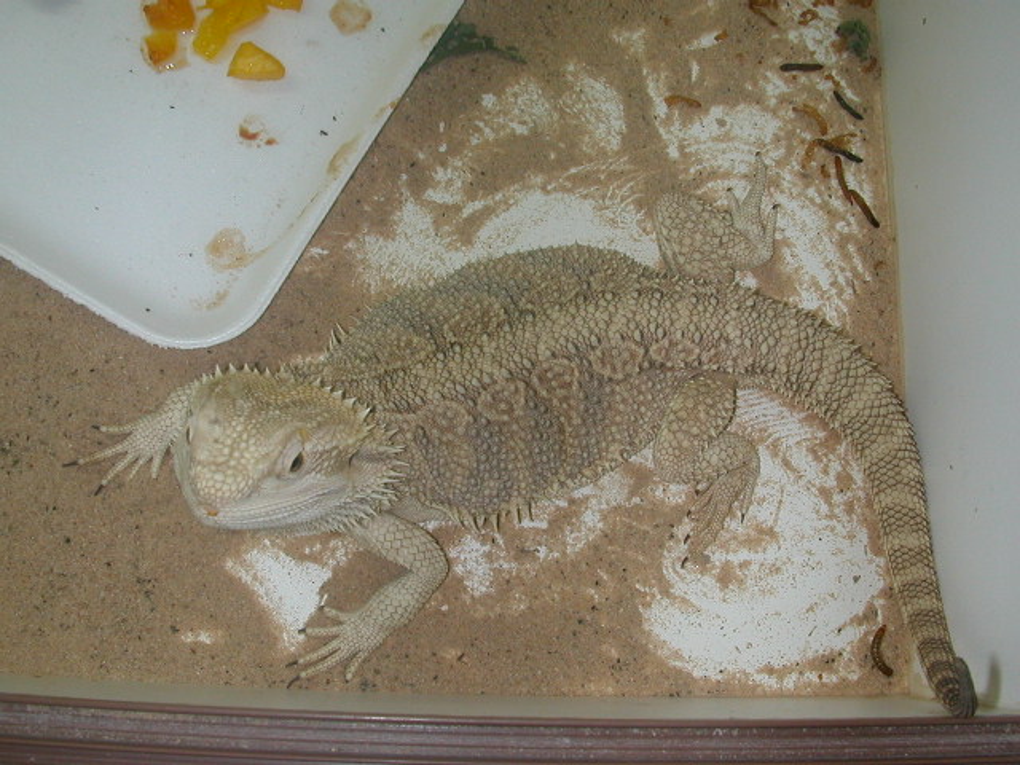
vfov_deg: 38.7
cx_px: 510
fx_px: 1090
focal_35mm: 37
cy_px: 382
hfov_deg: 50.1
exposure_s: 1/30
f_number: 4.5
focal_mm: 5.6
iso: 100
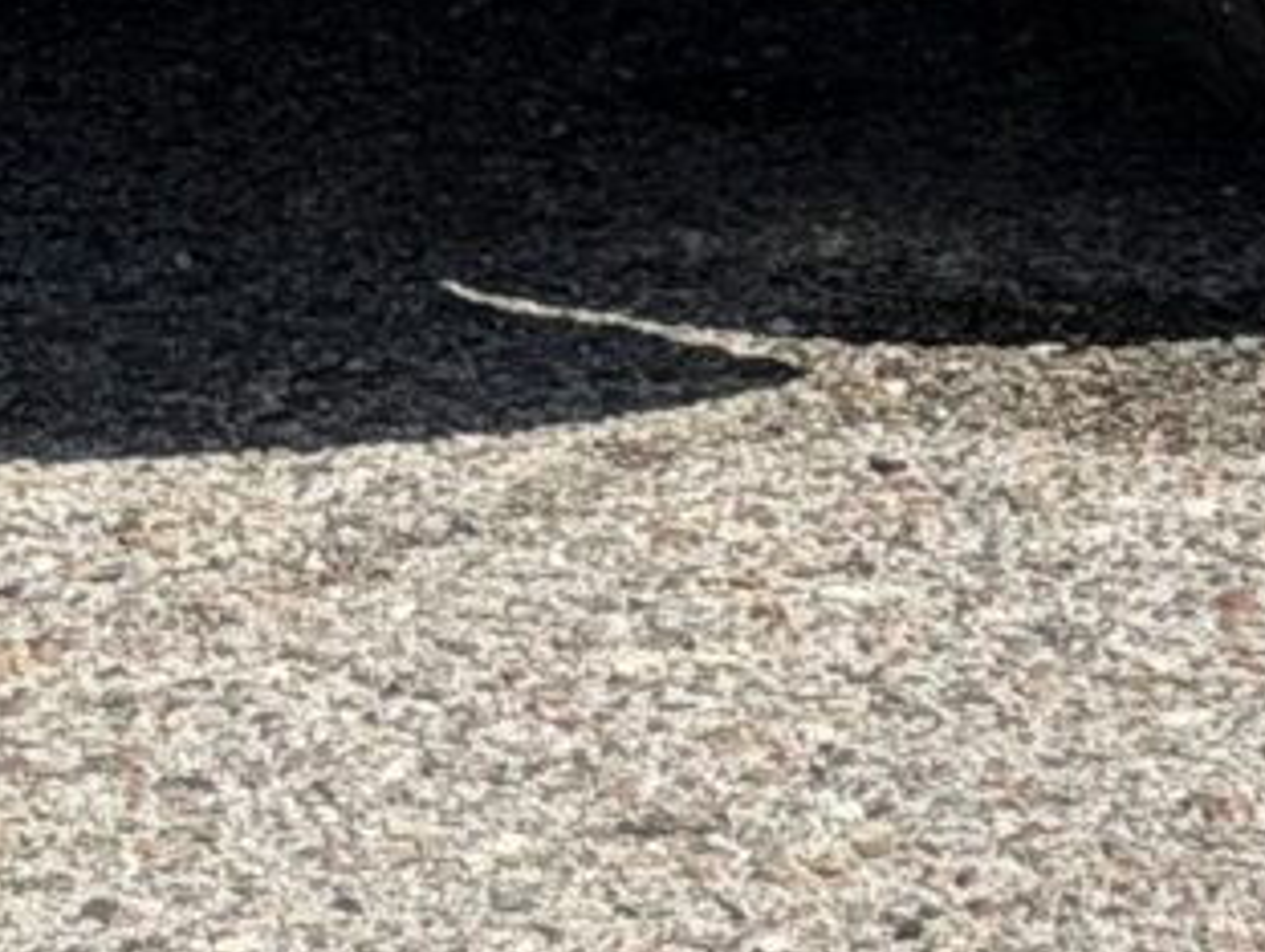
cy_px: -1717
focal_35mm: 296
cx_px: 1456
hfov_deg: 6.6
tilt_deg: -2.5
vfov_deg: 4.8
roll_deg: +1.8
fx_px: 10829
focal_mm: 6.76
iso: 80
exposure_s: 1/5208
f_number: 1.78
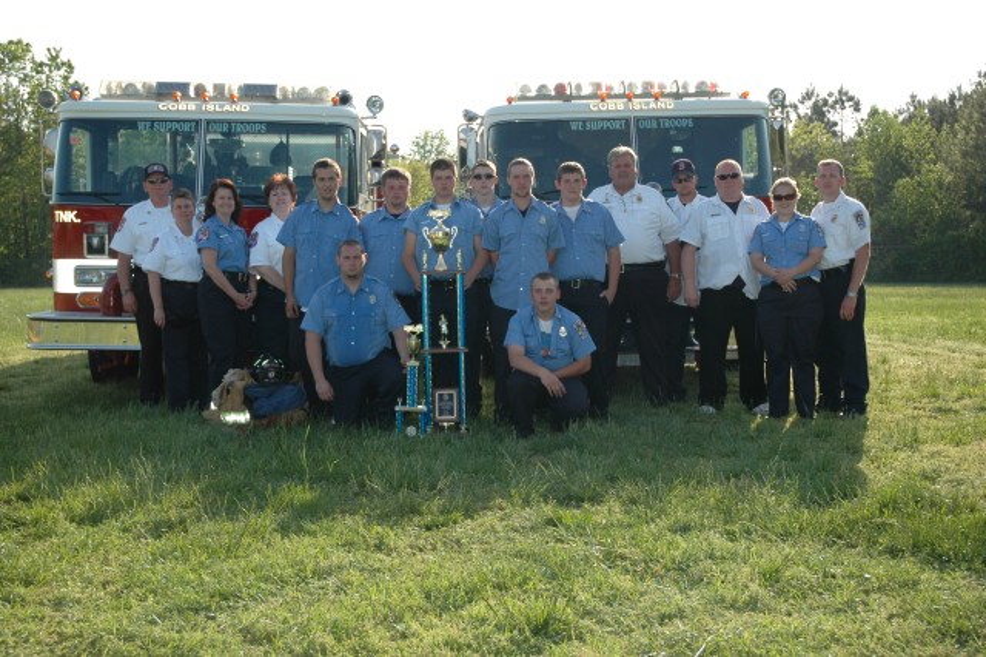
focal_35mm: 46
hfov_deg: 42.3
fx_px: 1273
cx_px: 493
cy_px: 328
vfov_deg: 28.9
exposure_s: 1/500
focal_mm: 31
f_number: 5
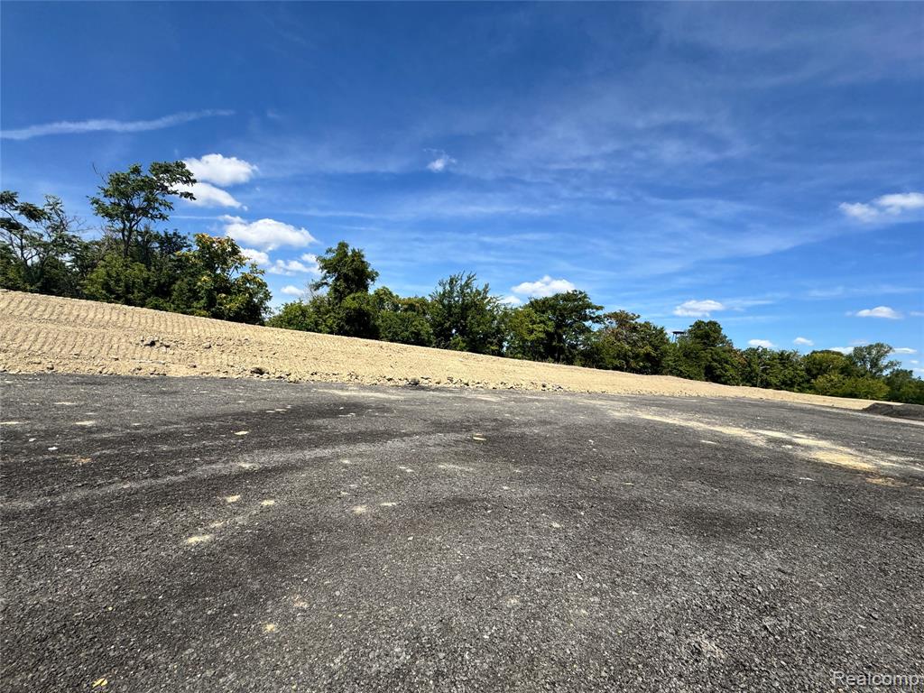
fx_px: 374
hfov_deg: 102.1
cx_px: 462
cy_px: 346
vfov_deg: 85.7
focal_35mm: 14
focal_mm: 2.22
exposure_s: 1/2415
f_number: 2.2
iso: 50
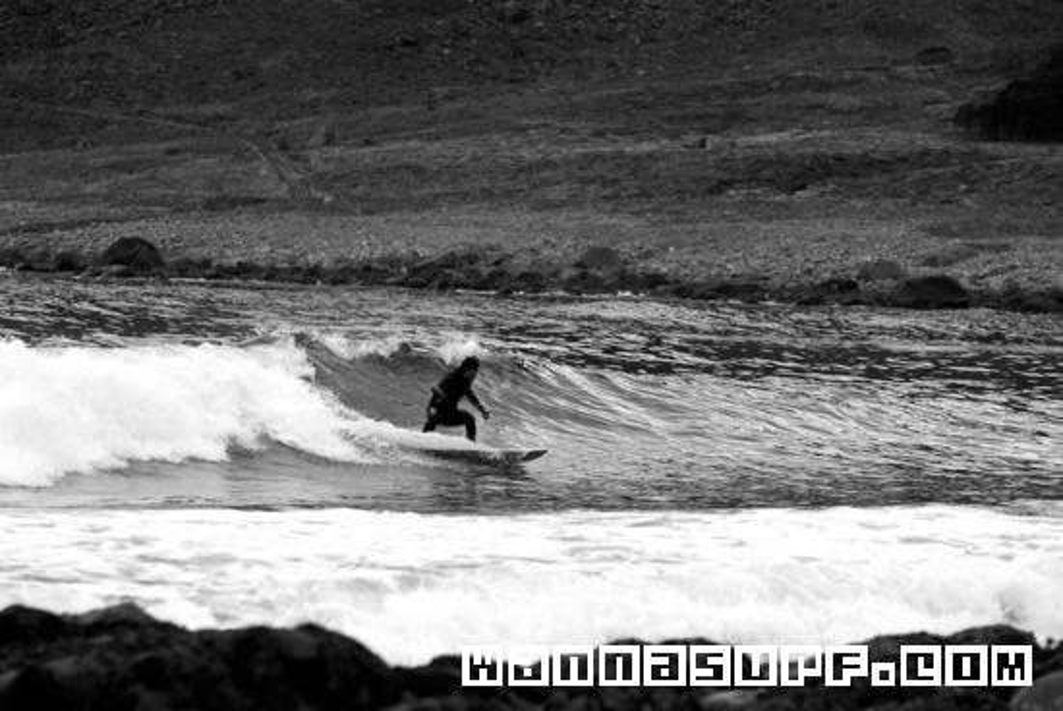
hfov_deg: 10.1
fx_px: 5986
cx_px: 532
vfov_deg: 6.8
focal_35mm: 202
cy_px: 356
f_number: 3.2
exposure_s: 1/500
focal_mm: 135
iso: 800
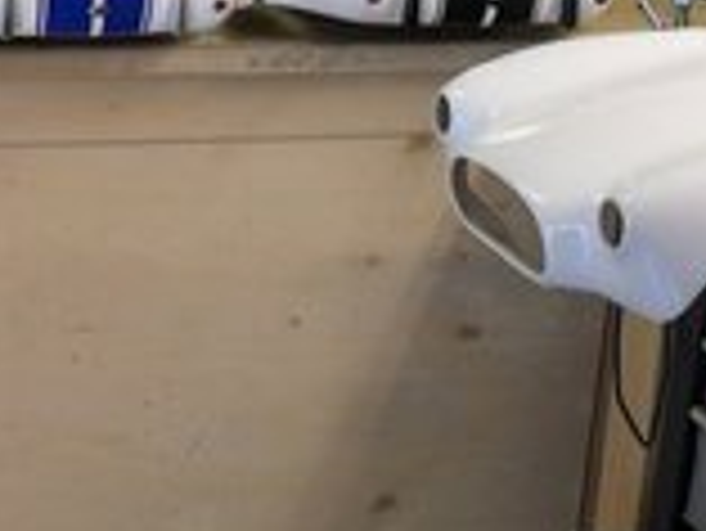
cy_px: -72
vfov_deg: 16.1
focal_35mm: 89
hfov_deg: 21.2
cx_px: 0
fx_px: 1817
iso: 100
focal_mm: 6.2
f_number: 2.8
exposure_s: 1/45
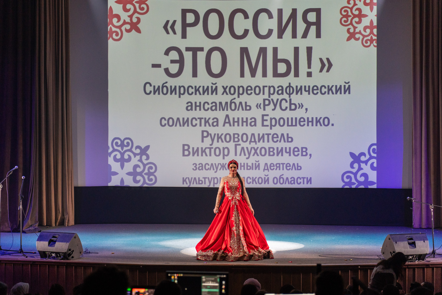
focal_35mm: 68
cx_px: 211
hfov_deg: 29.5
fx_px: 839
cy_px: 141
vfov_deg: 19.9
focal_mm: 64
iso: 2000
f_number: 3.2
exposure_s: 1/320
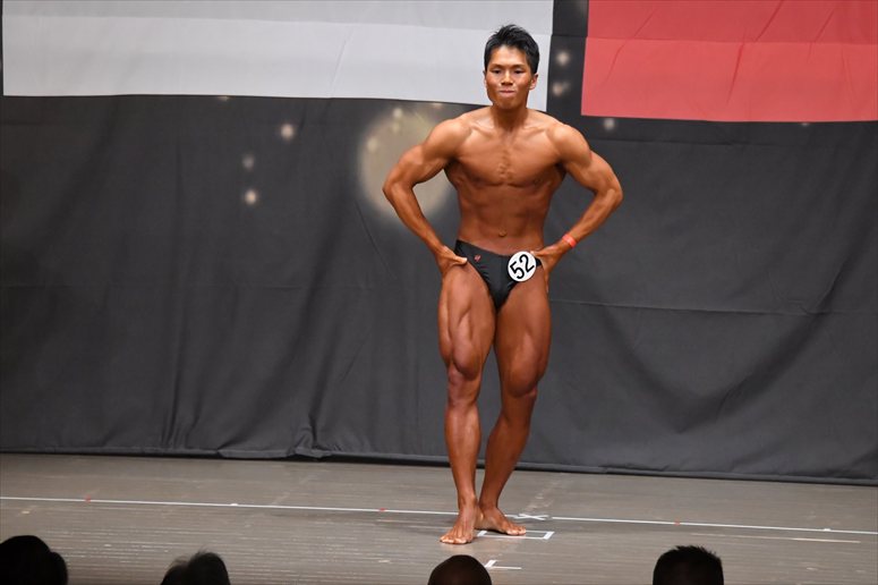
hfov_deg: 9.2
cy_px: 292
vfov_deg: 6.1
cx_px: 439
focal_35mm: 225
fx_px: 5485
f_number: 5.6
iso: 6400
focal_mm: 150
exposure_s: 1/400
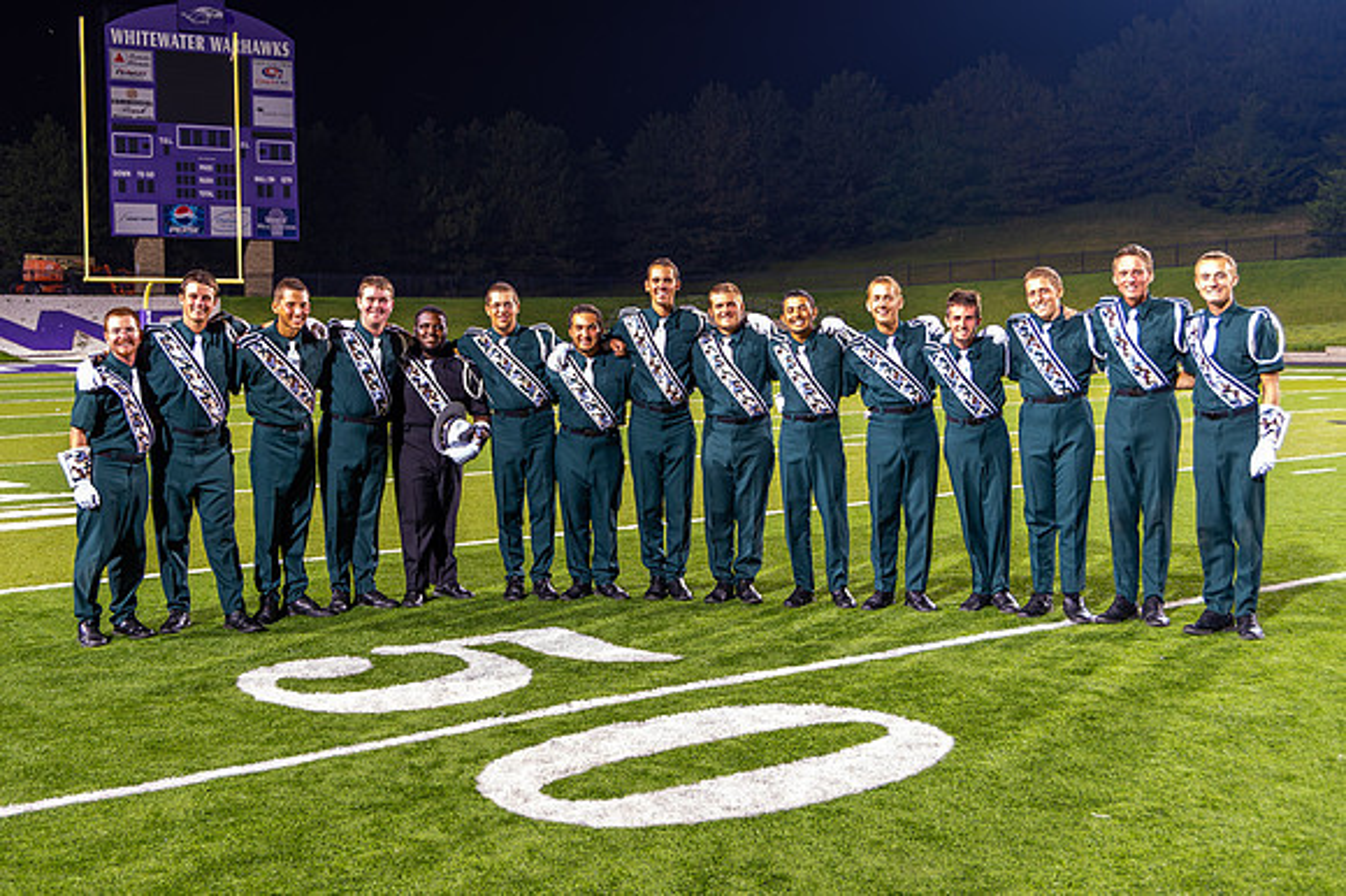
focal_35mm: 42
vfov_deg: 31.7
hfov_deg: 46.1
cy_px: 454
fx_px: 1580
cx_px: 647
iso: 1000
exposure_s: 1/13
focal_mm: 35
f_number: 5
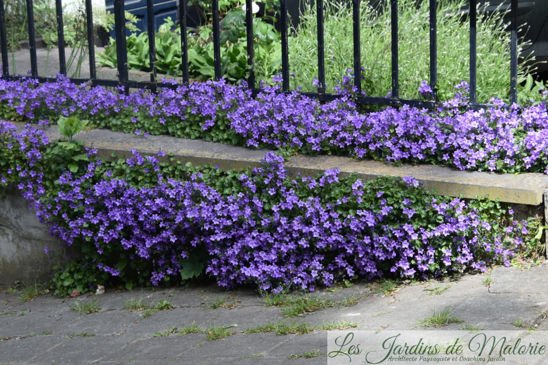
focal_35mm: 91
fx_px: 1385
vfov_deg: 15.0
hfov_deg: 22.4
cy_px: 182
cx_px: 272
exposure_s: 1/125
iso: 220
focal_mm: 60
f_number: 8
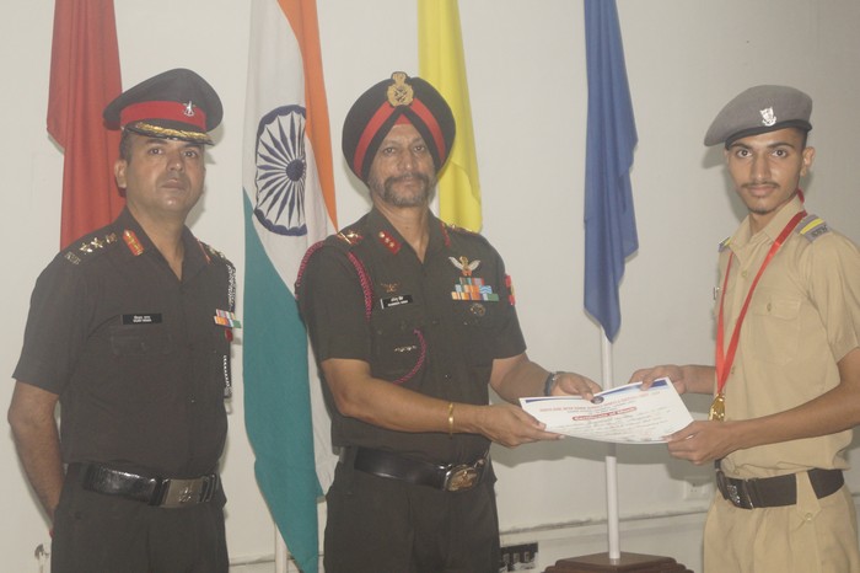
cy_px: 286
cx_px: 430
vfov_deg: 16.5
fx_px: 1970
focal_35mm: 82
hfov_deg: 24.6
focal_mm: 55
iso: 1250
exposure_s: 1/100
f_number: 5.6
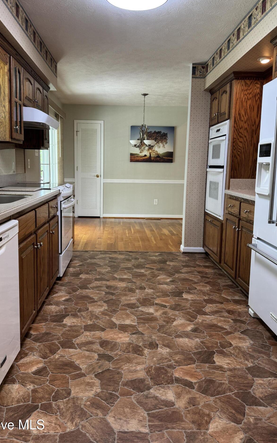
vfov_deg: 68.3
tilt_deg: -8.4
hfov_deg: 45.9
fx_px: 326
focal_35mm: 27
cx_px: 121
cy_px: 211
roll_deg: -0.8
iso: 125
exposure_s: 1/60
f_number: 1.78
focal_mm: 6.76
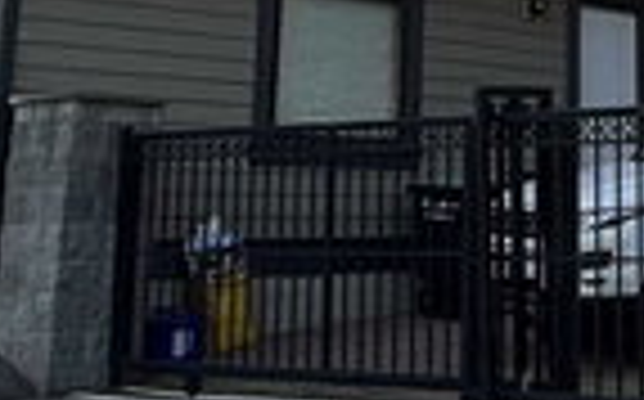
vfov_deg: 15.1
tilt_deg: +14.2
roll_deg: +0.9
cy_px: -99
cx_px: 748
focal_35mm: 83
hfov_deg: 23.1
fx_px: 1455
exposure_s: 1/1033
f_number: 2.2
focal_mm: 2.22
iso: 50
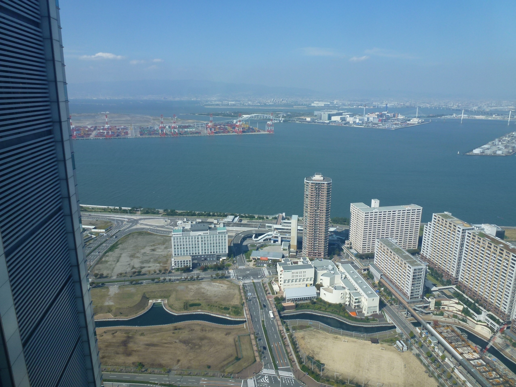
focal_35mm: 24
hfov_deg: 71.6
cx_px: 258
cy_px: 194
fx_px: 358
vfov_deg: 56.8
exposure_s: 1/640
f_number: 4
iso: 100
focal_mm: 4.3
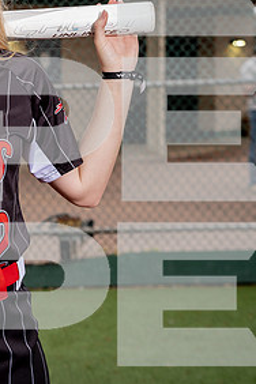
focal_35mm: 105
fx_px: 1120
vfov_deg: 19.4
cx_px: -68
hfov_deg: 12.7
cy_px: 130
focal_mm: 51
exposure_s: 1/250
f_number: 4.5
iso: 100
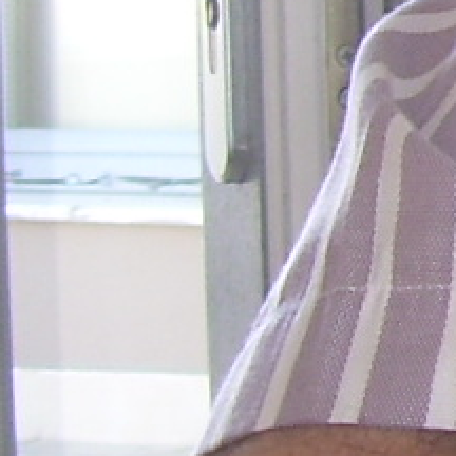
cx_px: 1617
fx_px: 3711
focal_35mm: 249
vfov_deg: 6.9
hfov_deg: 6.2
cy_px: -217
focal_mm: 6.3
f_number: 2.8
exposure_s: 1/30
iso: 50
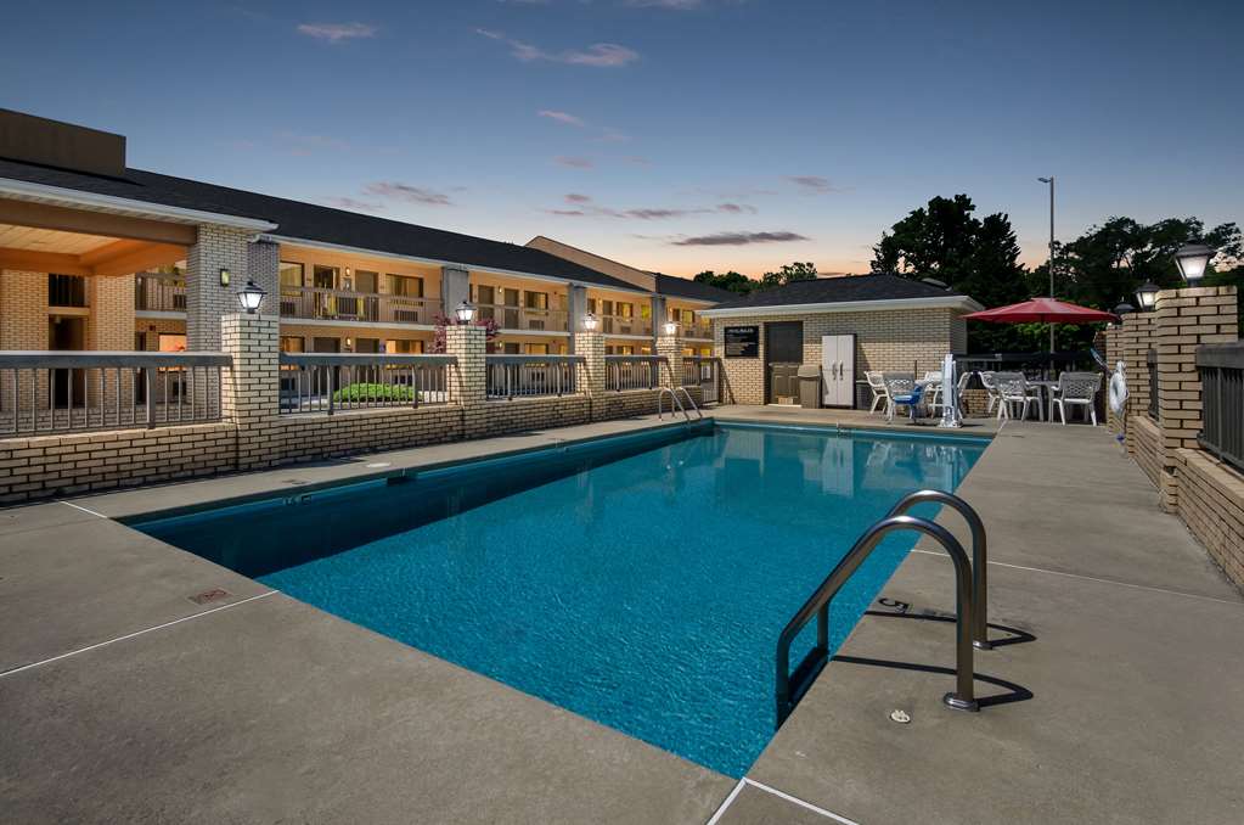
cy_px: 412
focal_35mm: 17
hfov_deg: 92.5
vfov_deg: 69.4
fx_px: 595
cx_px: 622
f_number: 11
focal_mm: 11.5
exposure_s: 1/125
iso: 200
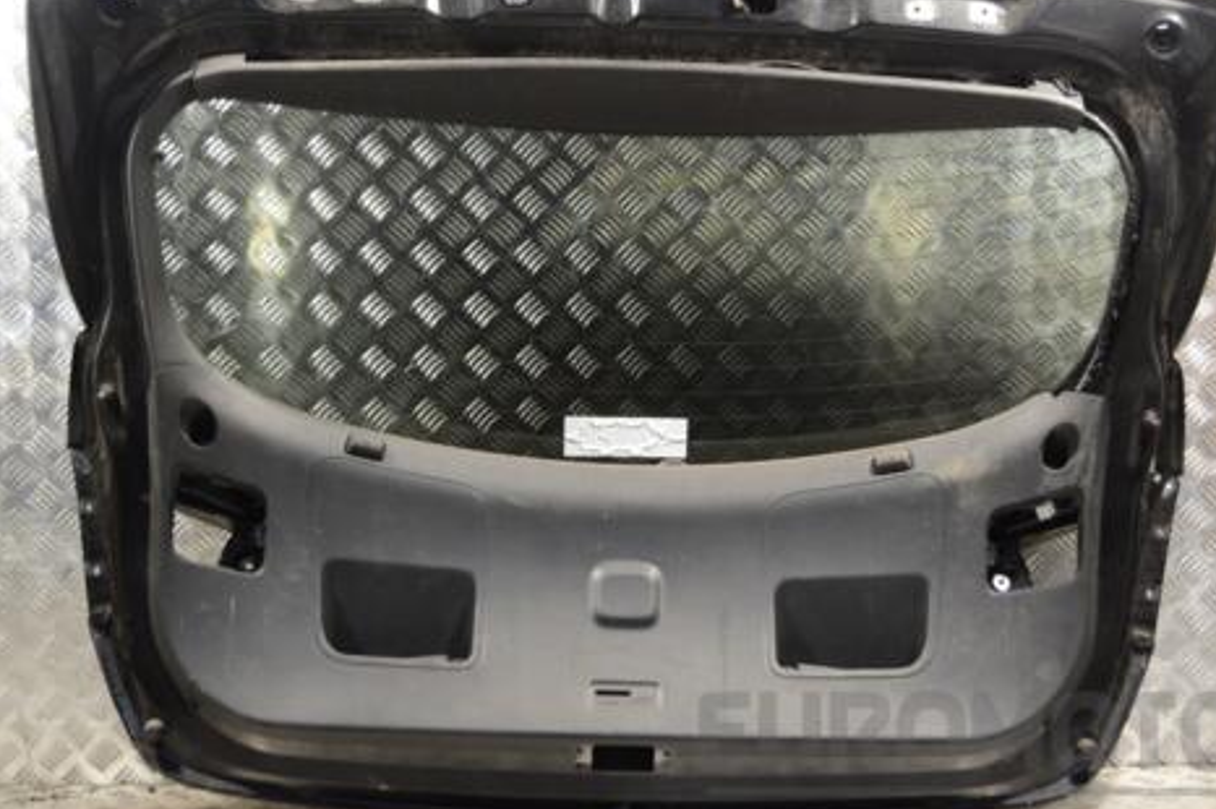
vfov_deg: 23.3
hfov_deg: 34.5
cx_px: 650
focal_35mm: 58
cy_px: 384
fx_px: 1958
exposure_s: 1/30
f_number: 4.5
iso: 360
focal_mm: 30
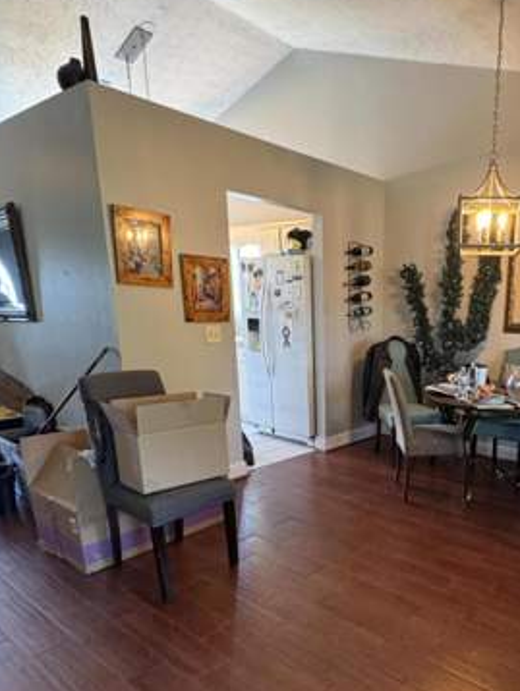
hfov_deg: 51.5
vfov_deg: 68.2
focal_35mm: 25
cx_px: 416
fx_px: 500
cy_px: 434
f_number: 2.2
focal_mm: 2.22
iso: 500
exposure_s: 1/60
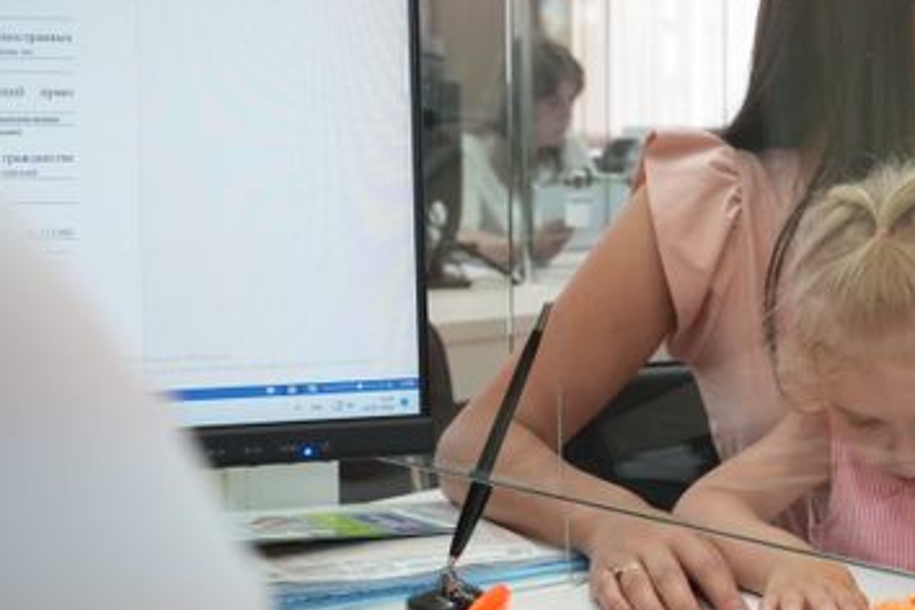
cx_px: 898
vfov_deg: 19.7
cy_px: 253
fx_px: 1754
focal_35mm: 69
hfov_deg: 27.7
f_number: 5.6
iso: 2500
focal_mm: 35
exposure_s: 1/200
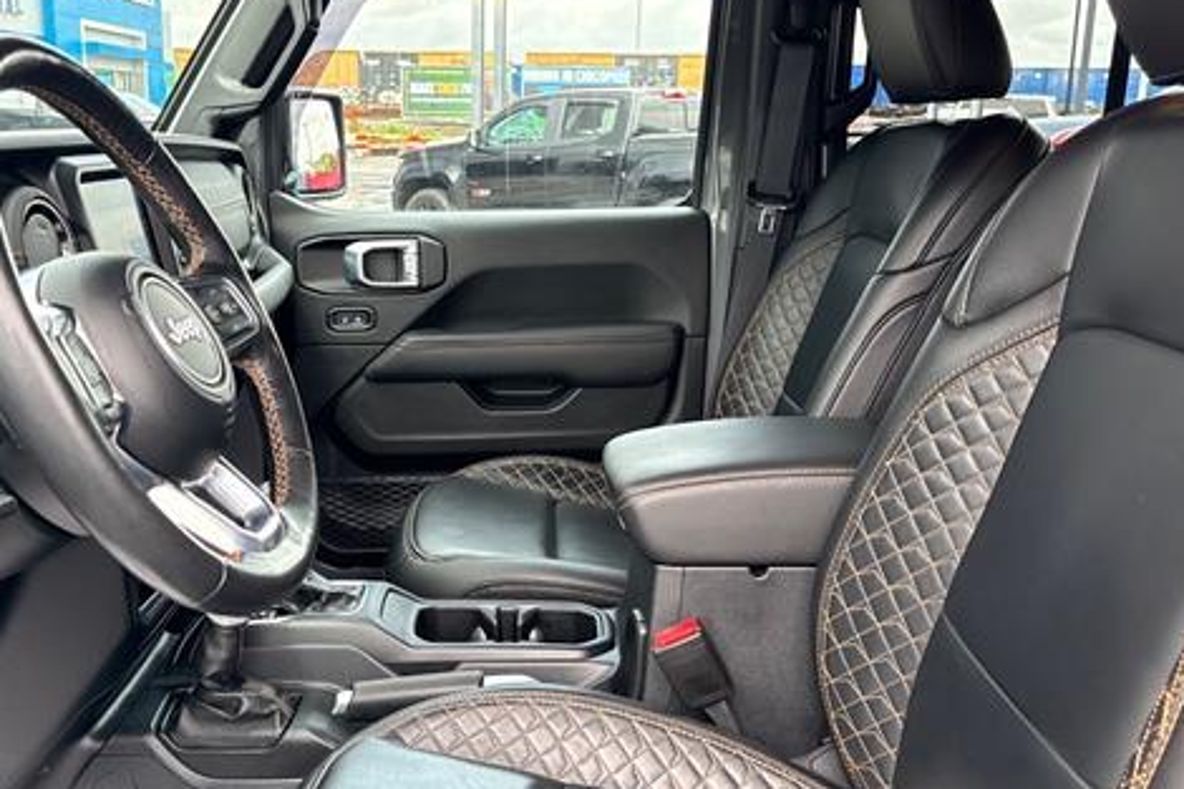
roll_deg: -0.1
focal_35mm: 34
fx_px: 1118
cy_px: 368
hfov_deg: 55.7
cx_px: 524
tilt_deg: -10.5
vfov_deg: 38.8
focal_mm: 6.76
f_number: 1.78
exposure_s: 1/143
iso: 200
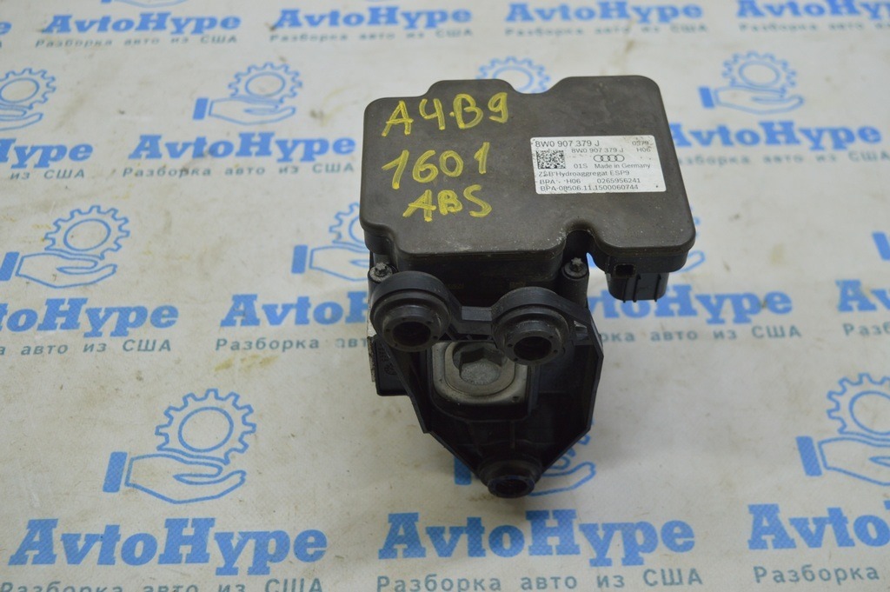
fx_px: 1037
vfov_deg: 31.8
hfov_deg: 46.4
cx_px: 445
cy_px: 296
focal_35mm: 42
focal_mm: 28
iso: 400
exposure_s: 1/40
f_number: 5.6
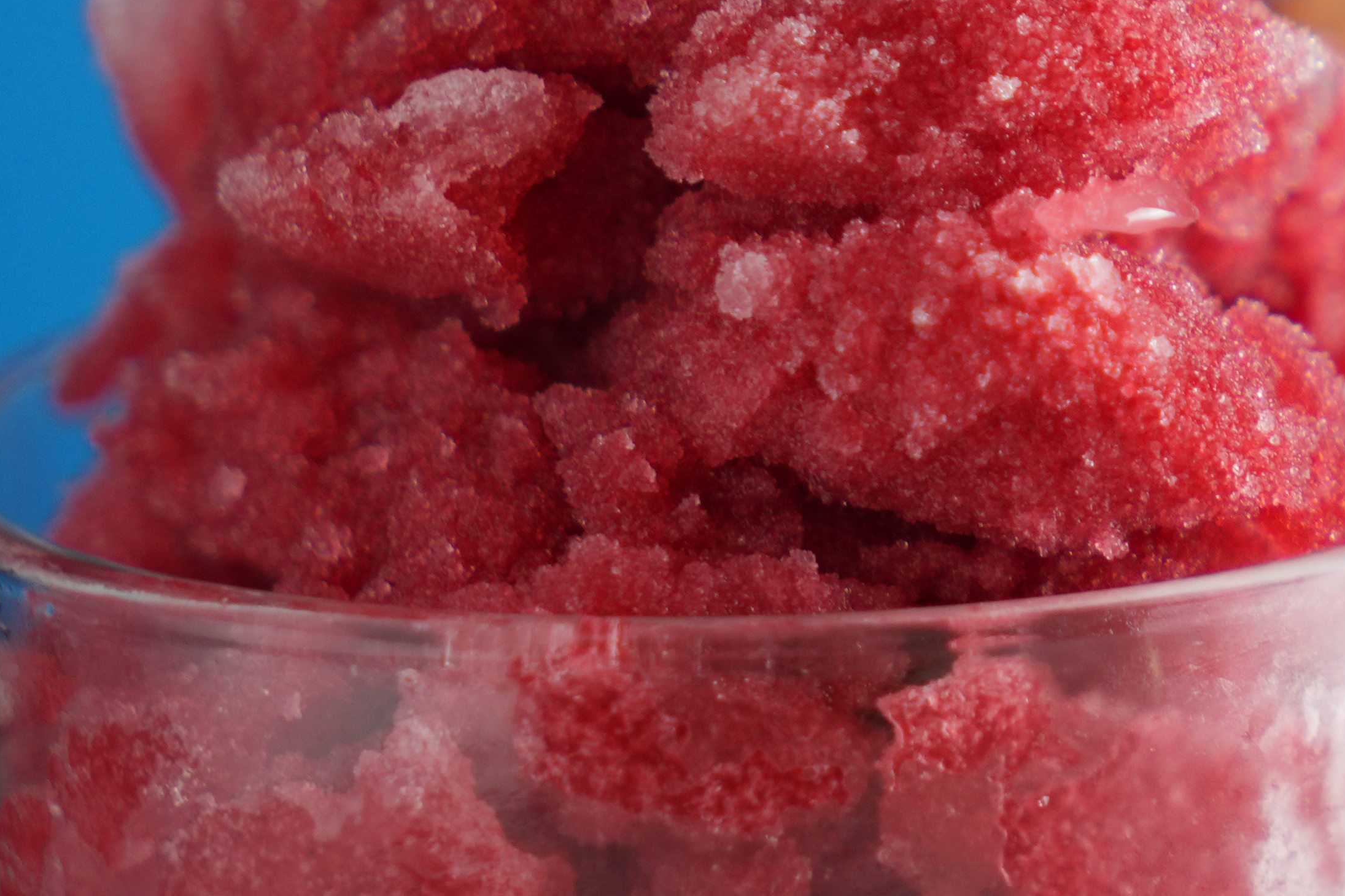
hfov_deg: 9.5
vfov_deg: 6.4
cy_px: -140
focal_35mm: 212
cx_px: 1731
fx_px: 7919
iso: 200
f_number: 2.8
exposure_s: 1/40
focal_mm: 50
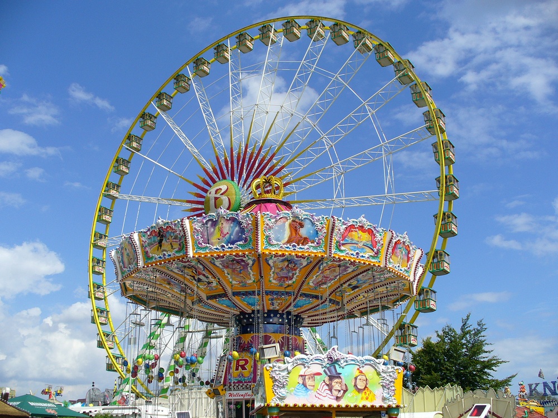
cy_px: 209
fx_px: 596
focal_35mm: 37
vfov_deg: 38.7
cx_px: 279
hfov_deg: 50.1
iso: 80
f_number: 5.6
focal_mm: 6.1
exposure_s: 1/400
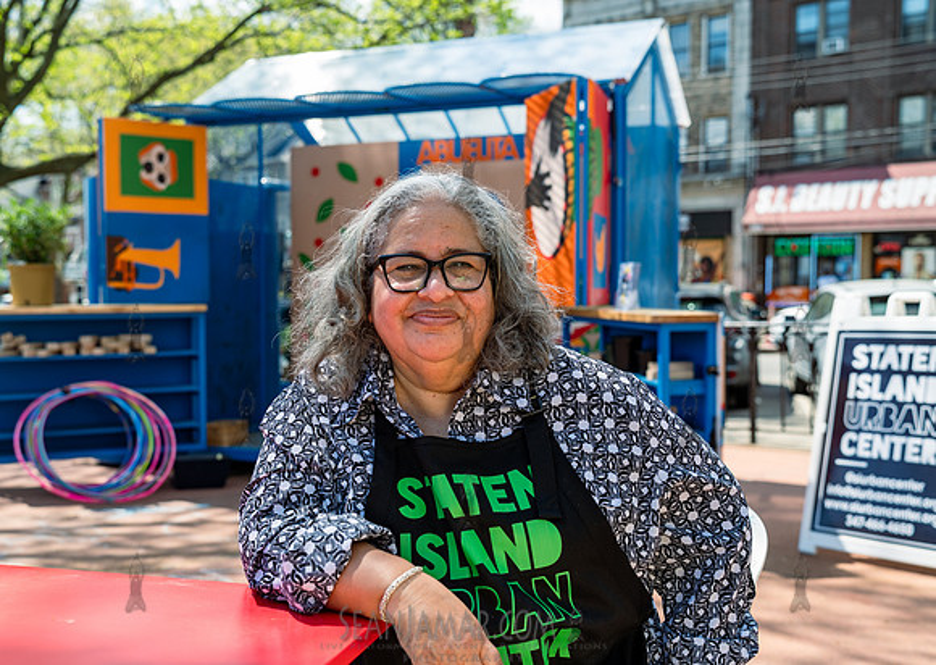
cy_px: 333
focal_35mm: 40
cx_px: 436
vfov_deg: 34.8
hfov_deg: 47.6
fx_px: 1059
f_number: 4
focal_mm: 38
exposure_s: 1/400
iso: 100
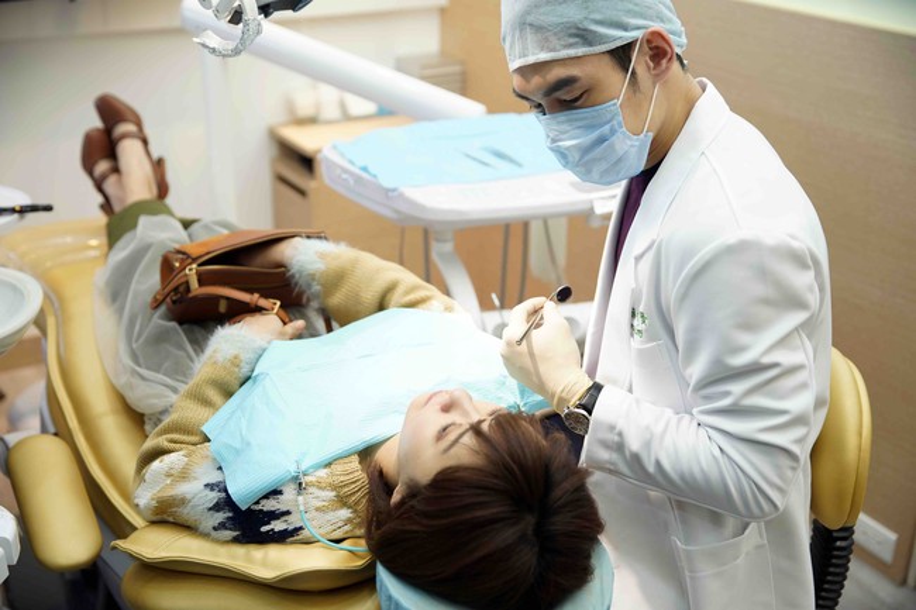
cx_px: 458
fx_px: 1196
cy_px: 305
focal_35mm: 47
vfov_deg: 28.6
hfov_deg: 41.9
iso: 800
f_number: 2.8
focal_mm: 47
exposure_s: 1/160
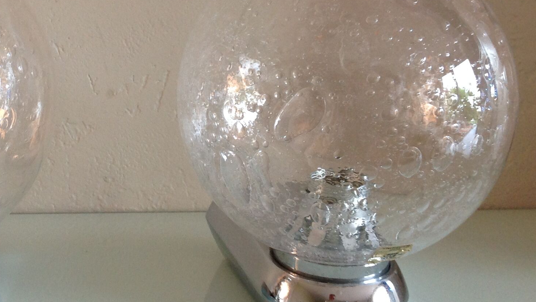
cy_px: 79
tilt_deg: -6.2
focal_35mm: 67
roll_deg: -0.6
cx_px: 112
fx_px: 952
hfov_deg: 30.7
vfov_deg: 17.9
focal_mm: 4.28
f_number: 2.4
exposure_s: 1/15
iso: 80
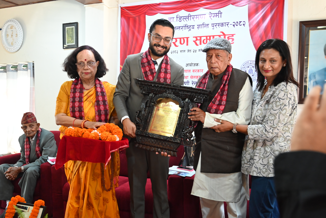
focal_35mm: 32
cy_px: 109
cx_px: 163
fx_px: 290
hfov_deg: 58.7
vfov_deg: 41.1
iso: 3200
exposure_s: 1/80
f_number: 4
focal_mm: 32
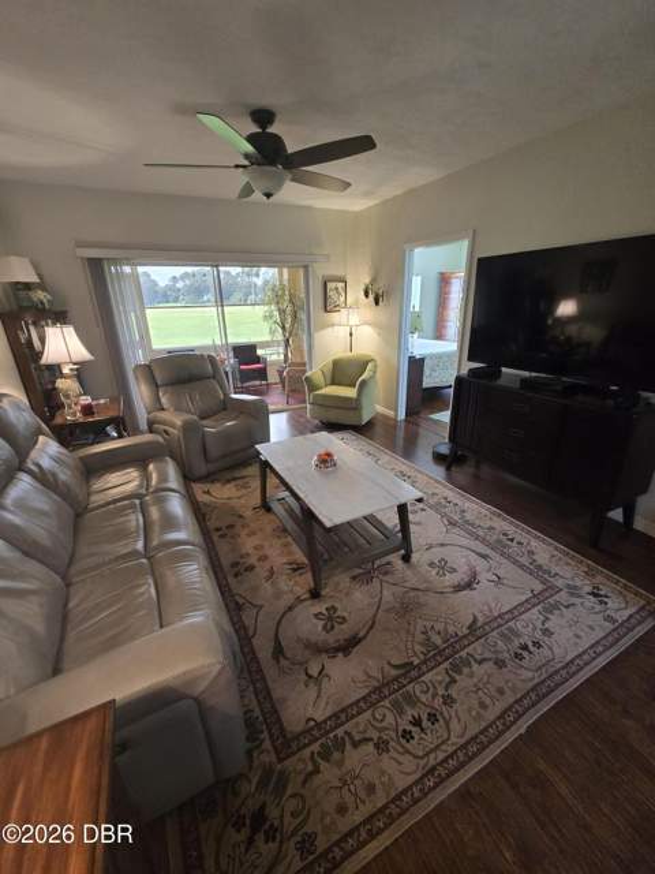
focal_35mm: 13
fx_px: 328
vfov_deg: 106.2
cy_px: 437
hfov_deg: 89.9
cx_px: 328
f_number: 2.2
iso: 400
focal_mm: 2.2
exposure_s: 1/60
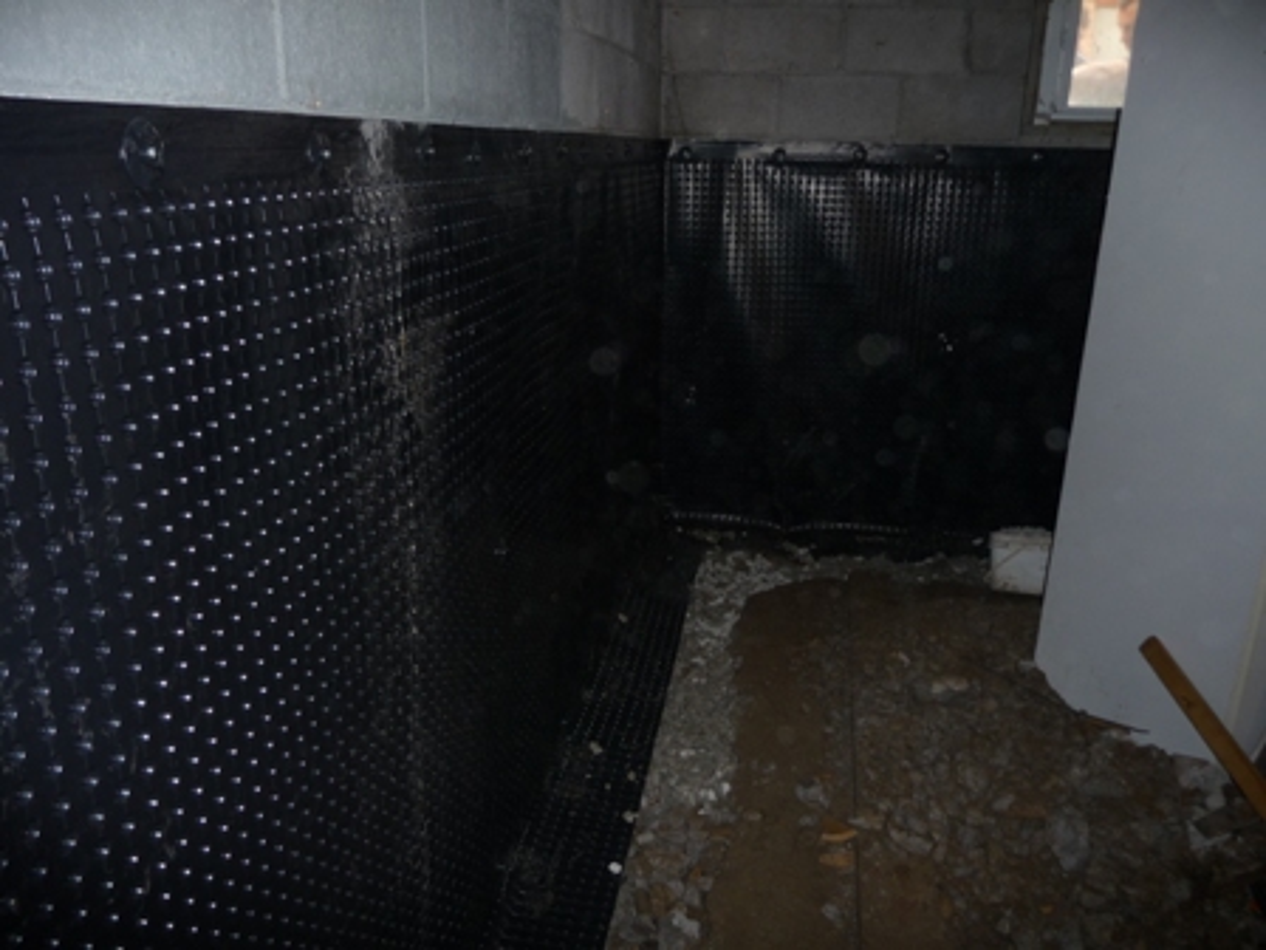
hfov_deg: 63.4
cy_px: 475
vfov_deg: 49.7
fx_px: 1024
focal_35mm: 28
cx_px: 633
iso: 100
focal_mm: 4.7
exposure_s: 1/30
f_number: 3.3
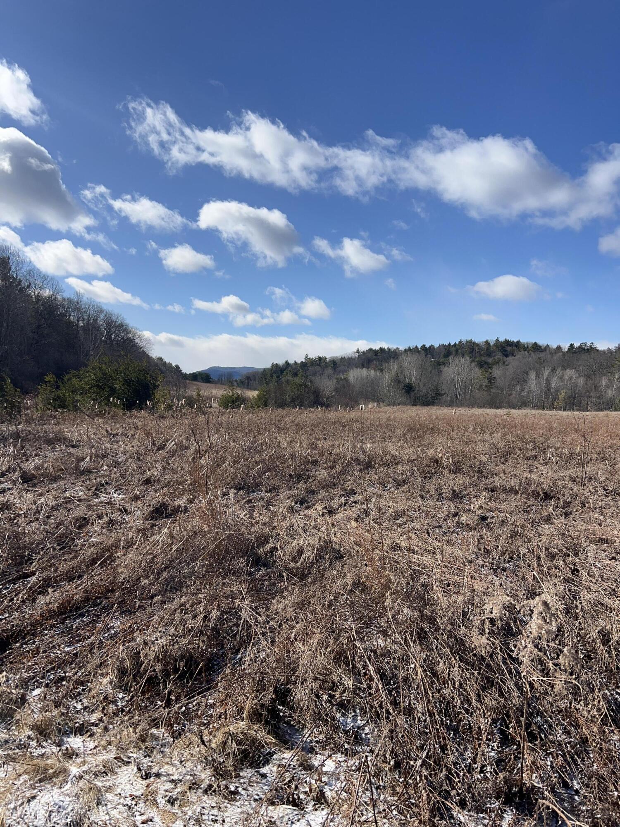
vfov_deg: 67.3
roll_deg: -1.5
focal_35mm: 26
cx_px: 310
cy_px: 414
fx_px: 621
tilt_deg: -0.1
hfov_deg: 53.1
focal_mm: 5.7
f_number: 1.5
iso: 50
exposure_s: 1/6579
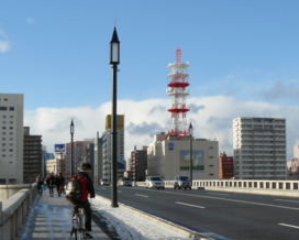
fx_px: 549
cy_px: 160
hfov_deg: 29.8
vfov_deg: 24.5
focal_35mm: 62
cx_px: 236
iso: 100
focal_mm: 6
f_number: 5.6
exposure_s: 1/500
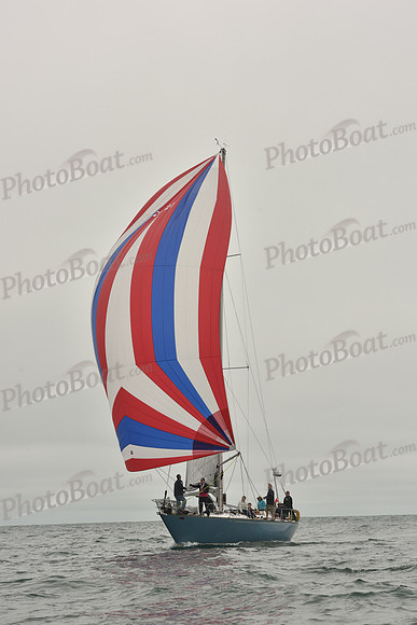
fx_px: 1702
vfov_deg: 20.8
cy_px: 312
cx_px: 208
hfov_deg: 14.0
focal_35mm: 98
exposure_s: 1/800
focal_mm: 98
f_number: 11
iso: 320
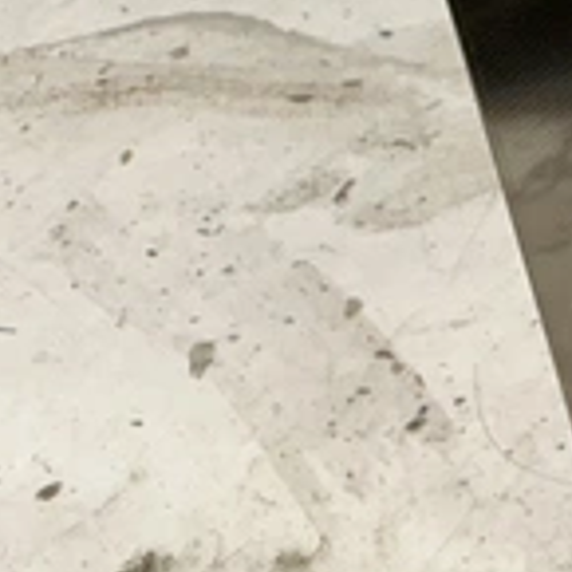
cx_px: 1464
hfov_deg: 11.0
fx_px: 2393
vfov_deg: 13.2
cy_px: -136
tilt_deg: -30.8
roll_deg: +2.1
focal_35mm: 128
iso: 50
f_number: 1.8
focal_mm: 3
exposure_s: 1/120
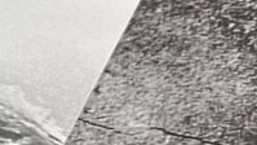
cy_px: 67
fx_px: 1165
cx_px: -484
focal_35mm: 171
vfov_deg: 7.1
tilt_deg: -53.2
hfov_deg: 9.9
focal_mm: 5.7
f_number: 1.5
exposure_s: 1/60
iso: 100
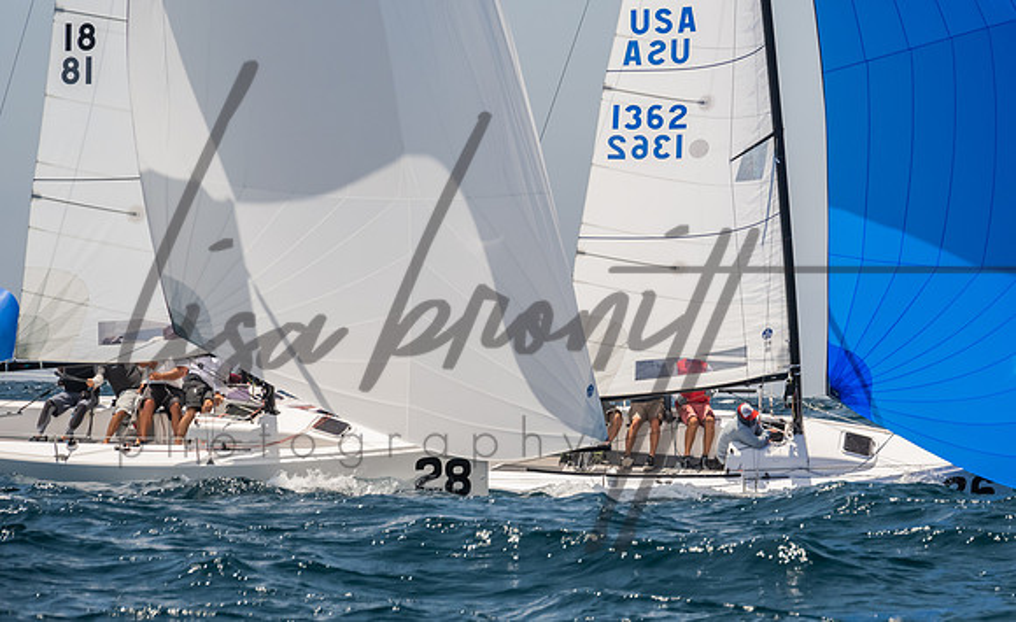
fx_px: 6033
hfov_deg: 9.6
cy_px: 147
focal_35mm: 219
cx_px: 742
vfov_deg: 5.9
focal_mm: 140
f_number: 9
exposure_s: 1/640
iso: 640
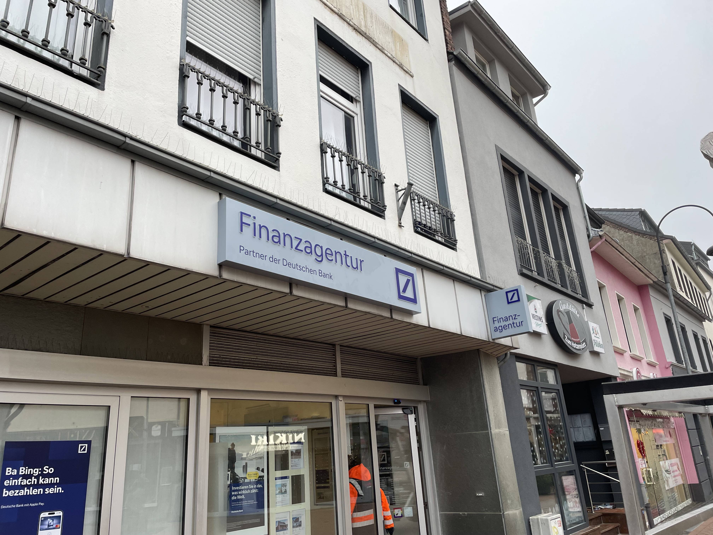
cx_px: 356
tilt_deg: +20.2
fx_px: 536
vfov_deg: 53.1
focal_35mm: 26
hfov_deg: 67.3
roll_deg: +4.1
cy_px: 268
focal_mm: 4.2
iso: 50
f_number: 1.6
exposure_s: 1/121
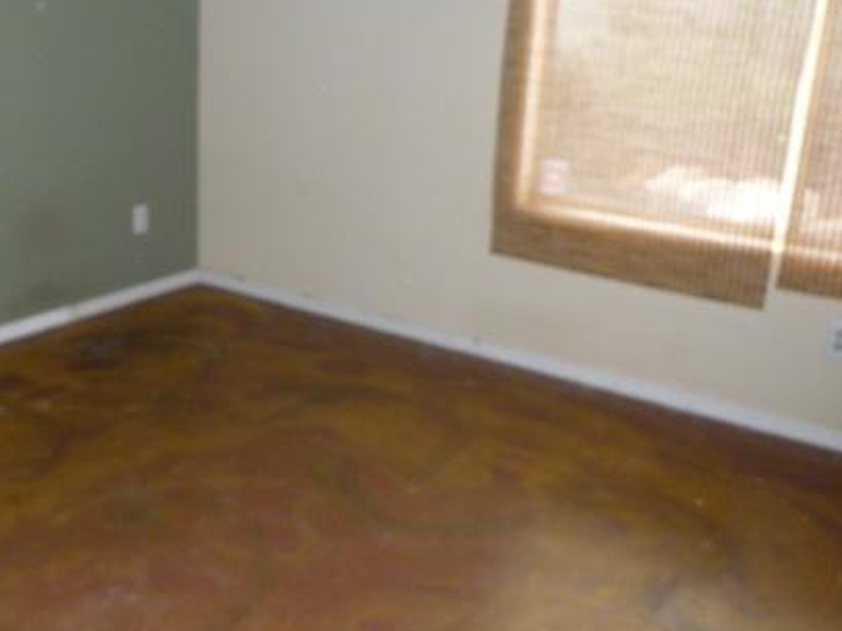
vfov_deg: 32.8
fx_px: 1070
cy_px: 345
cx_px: 246
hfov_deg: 42.1
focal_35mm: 44
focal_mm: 4.7
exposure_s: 1/30
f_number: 3.3
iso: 400
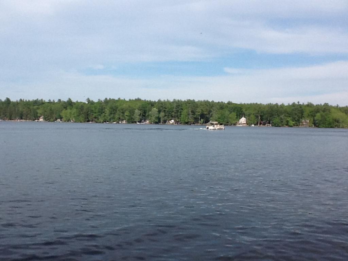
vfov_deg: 32.9
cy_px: 130
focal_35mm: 44
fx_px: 442
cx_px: 174
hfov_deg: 42.9
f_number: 2.4
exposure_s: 1/2232
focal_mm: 2.03
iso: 40
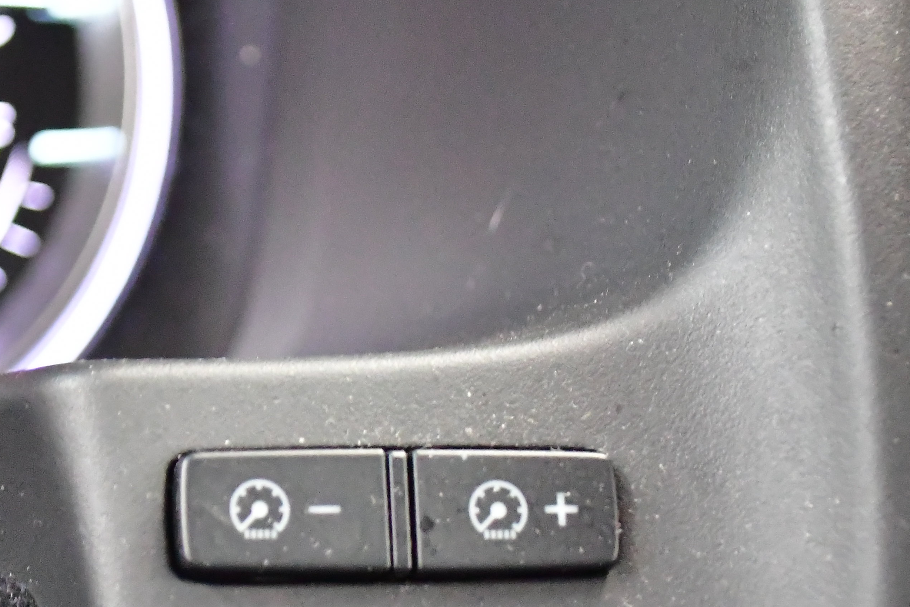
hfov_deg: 17.3
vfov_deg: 11.6
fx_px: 2983
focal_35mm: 118
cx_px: 395
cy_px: 513
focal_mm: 36
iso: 10000
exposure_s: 1/40
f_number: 5
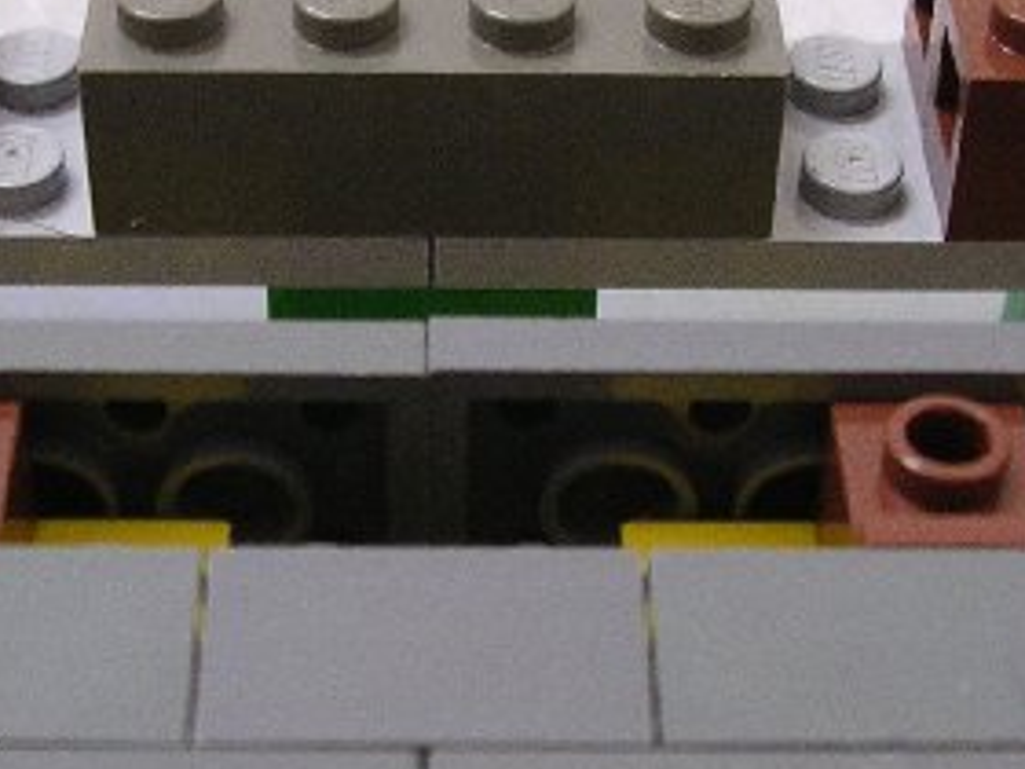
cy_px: 406
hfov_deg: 22.5
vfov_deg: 17.0
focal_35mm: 87
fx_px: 2576
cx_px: 425
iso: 219
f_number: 2.8
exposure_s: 1/3.5
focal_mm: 5.8
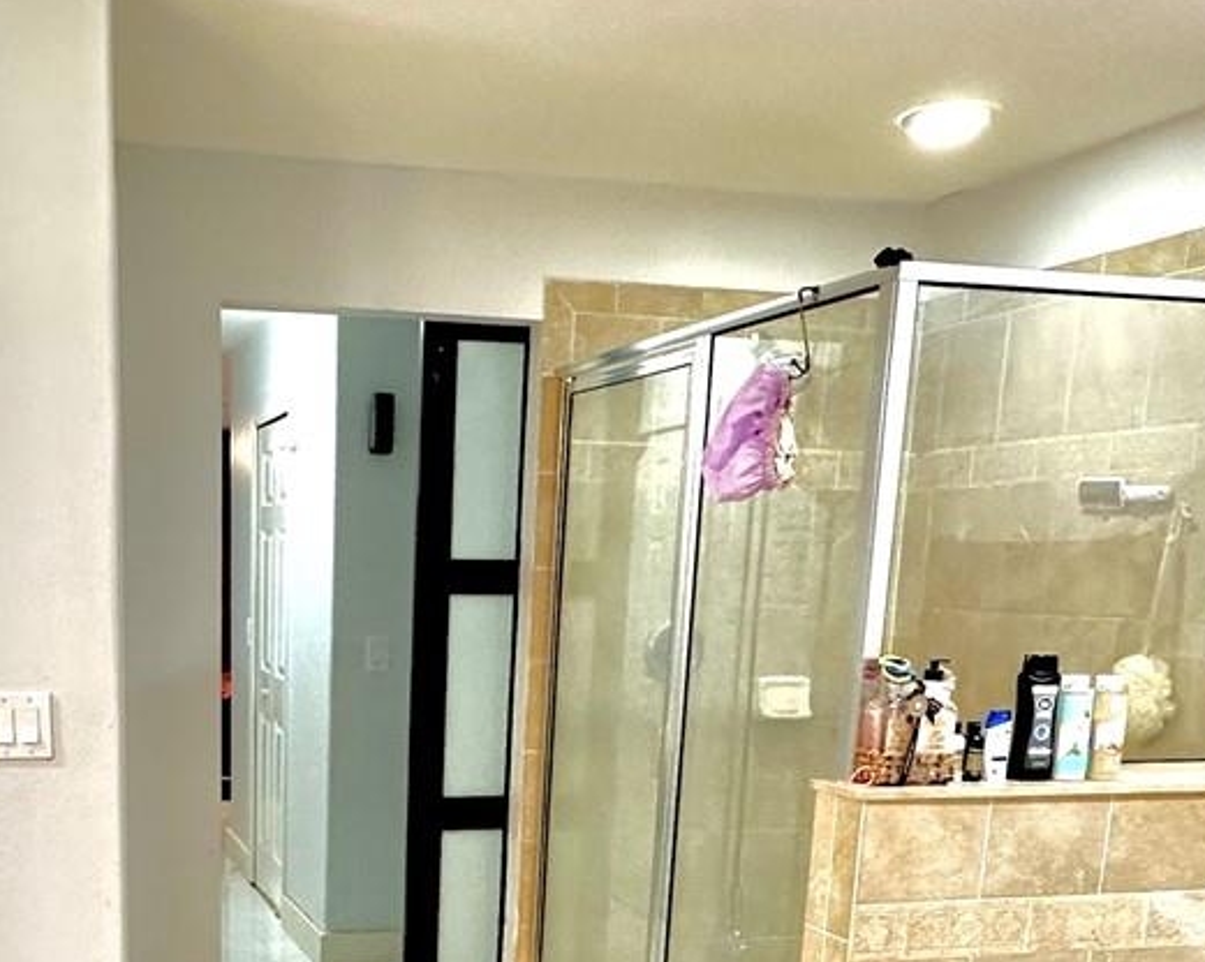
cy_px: 895
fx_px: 1497
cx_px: 315
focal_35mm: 42
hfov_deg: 42.6
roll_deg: -0.4
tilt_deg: -14.0
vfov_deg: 33.4
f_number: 2.2
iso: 200
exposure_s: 1/60
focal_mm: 2.22
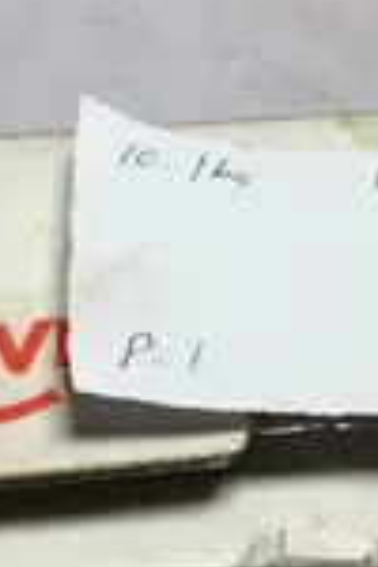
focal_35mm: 86
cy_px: 265
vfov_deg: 23.6
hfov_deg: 15.9
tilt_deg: -52.3
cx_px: 200
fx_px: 1354
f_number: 2.4
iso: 25
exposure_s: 1/238
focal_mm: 3.3
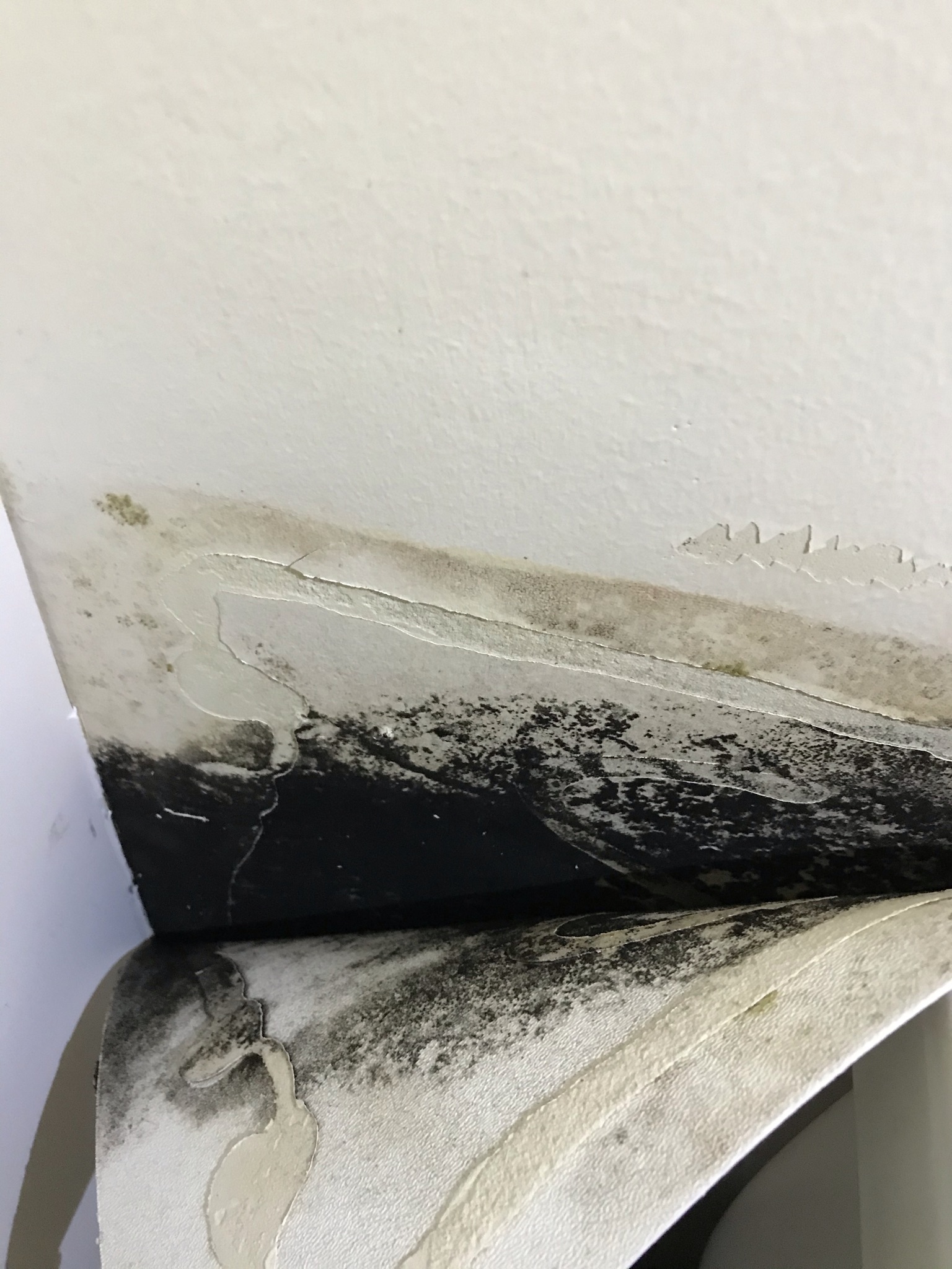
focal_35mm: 28
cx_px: 476
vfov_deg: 63.4
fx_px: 1027
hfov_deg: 49.7
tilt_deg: -52.4
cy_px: 634
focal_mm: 3.99
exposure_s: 1/12
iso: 100
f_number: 1.8
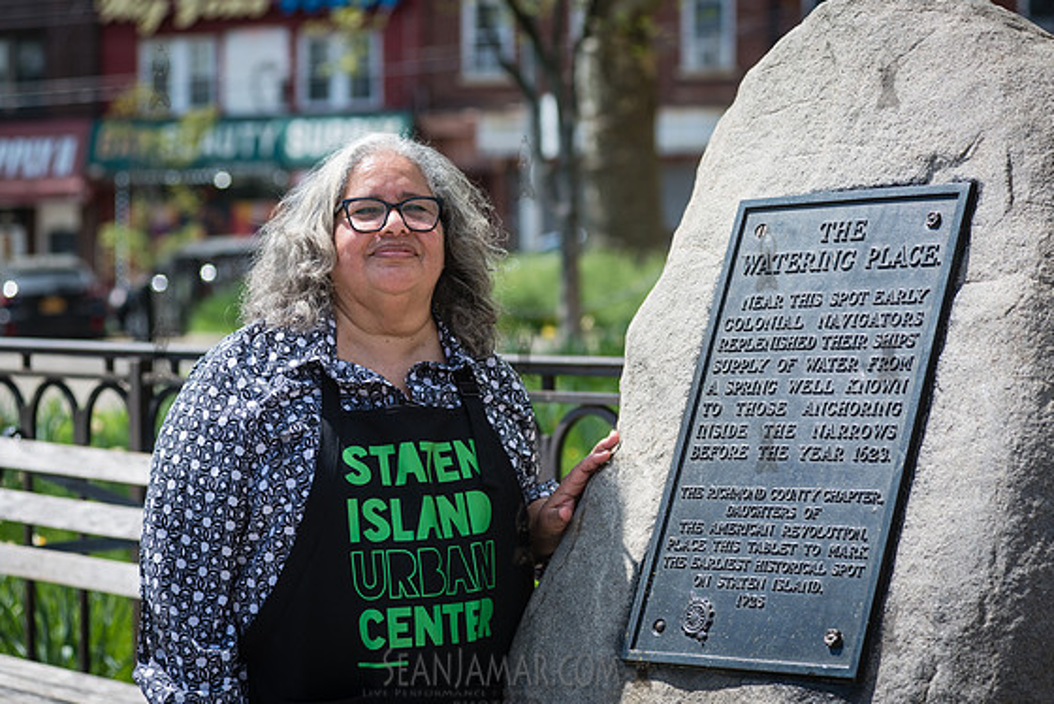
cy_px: 349
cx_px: 523
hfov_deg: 22.9
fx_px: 2607
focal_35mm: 89
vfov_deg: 15.4
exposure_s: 1/640
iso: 100
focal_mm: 86
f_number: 4
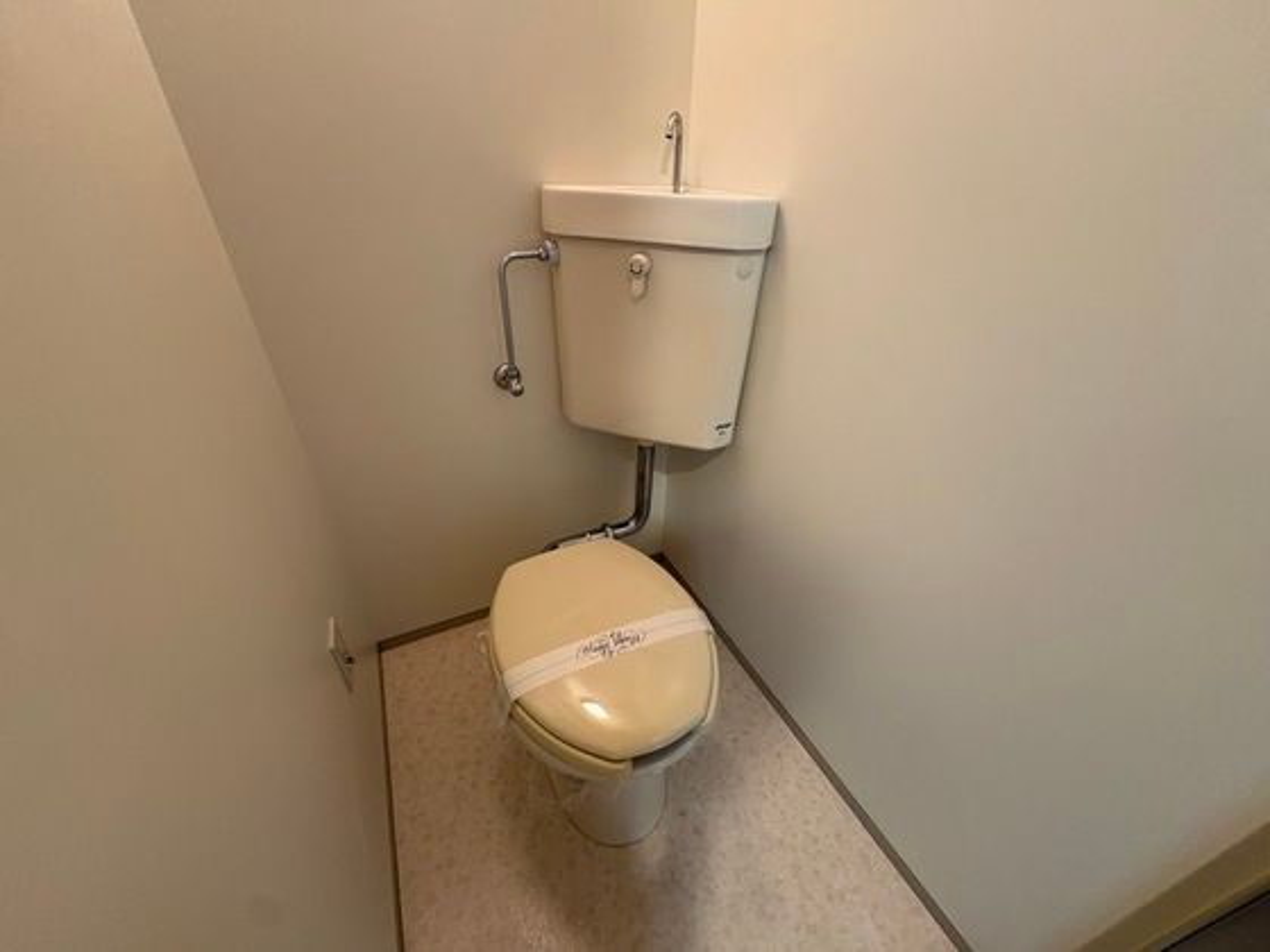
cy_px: 476
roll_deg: -0.3
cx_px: 635
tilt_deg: -33.0
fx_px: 514
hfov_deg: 102.1
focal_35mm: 14
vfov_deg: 85.7
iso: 250
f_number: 2.2
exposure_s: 1/60
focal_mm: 2.22
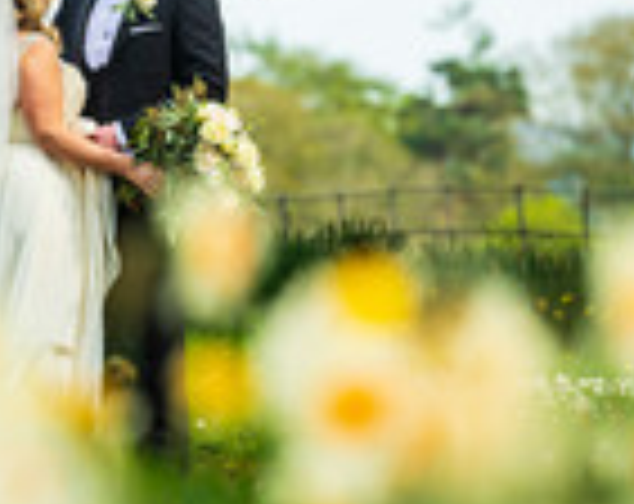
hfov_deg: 3.7
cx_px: 193
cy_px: 133
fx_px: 9712
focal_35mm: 519
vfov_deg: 3.0
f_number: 4.5
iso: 160
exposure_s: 1/500
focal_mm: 190
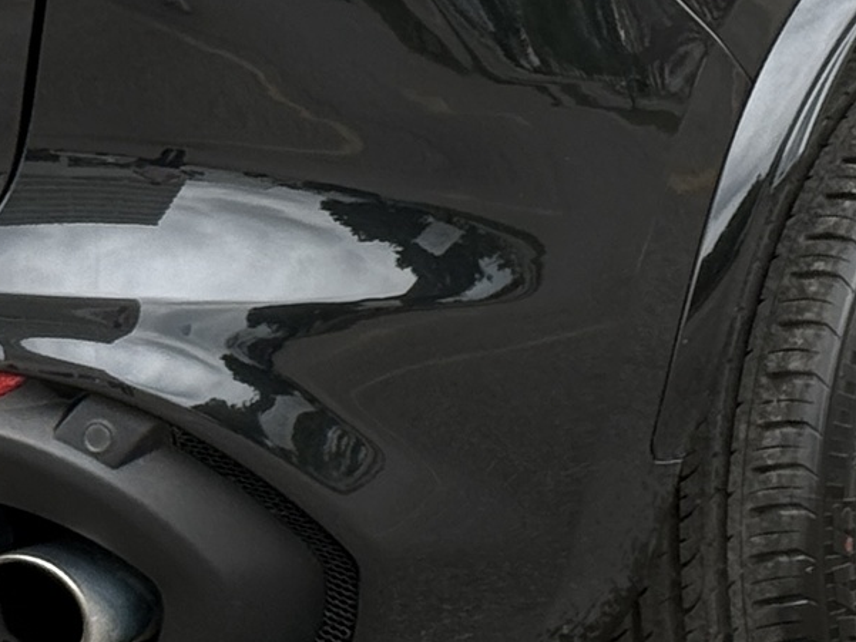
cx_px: 551
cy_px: -198
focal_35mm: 230
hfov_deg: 8.6
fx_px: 5689
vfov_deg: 6.4
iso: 100
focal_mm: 6.76
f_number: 1.78
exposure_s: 1/1167
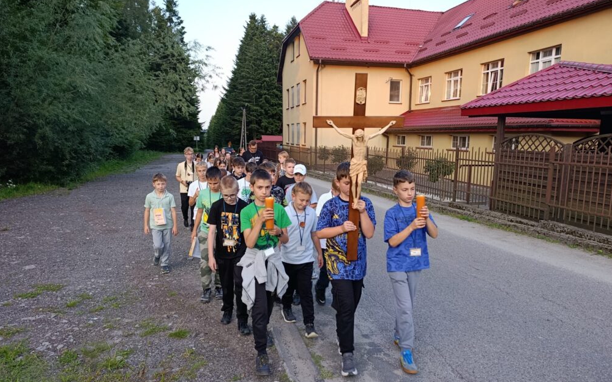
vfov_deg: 49.2
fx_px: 417
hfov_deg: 72.5
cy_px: 212
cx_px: 312
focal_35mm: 25
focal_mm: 6.11
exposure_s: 1/100
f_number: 1.65
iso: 170
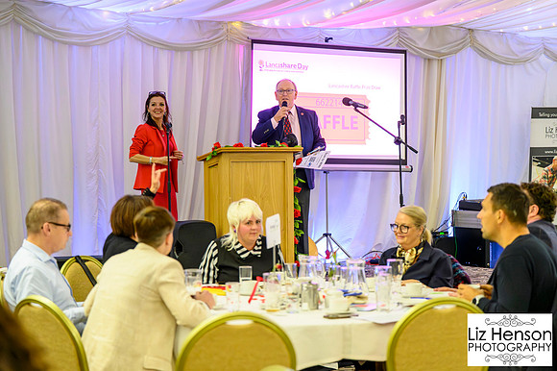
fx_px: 1149
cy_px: 186
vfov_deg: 18.3
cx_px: 278
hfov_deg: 27.2
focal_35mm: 74
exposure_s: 1/200
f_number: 2.8
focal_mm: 74
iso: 12800
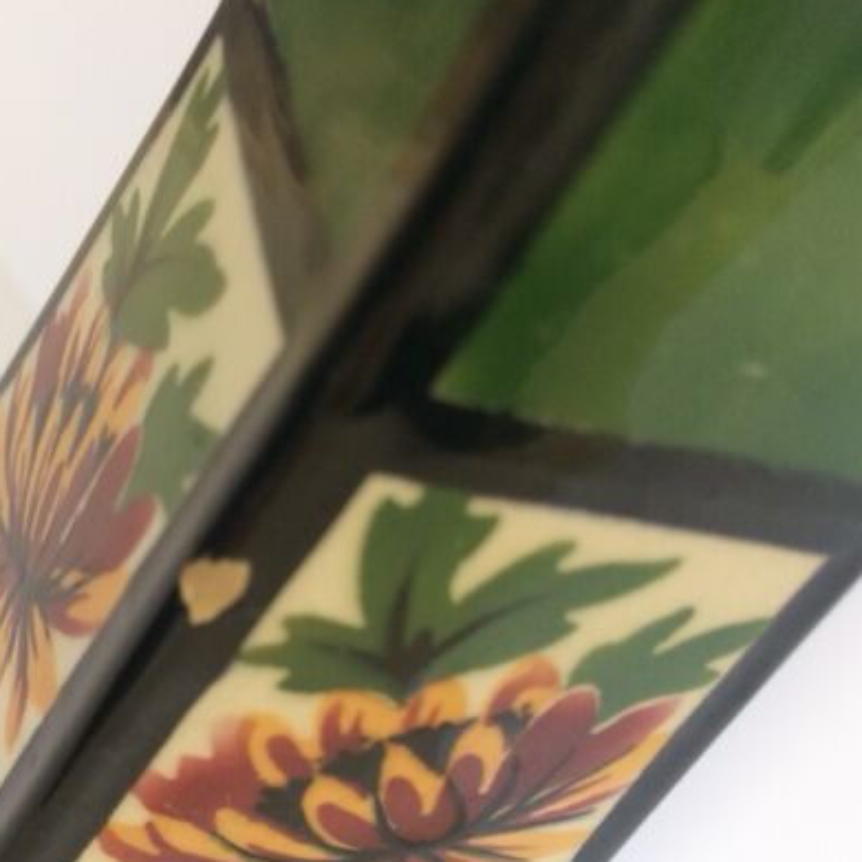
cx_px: 234
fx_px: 1183
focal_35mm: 42
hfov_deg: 39.1
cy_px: 522
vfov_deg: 39.8
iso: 40
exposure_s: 1/33
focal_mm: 4.15
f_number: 2.2
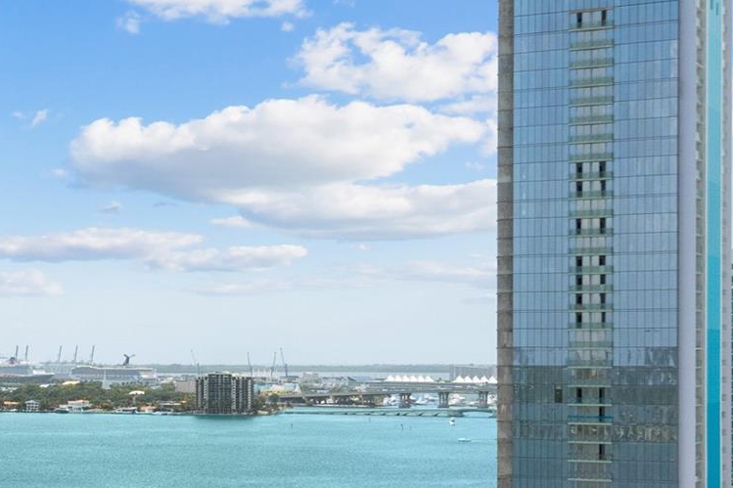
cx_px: -28
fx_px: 1608
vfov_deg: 17.2
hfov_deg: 24.3
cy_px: 333
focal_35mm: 79
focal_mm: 25
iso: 640
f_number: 8
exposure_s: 1/2500
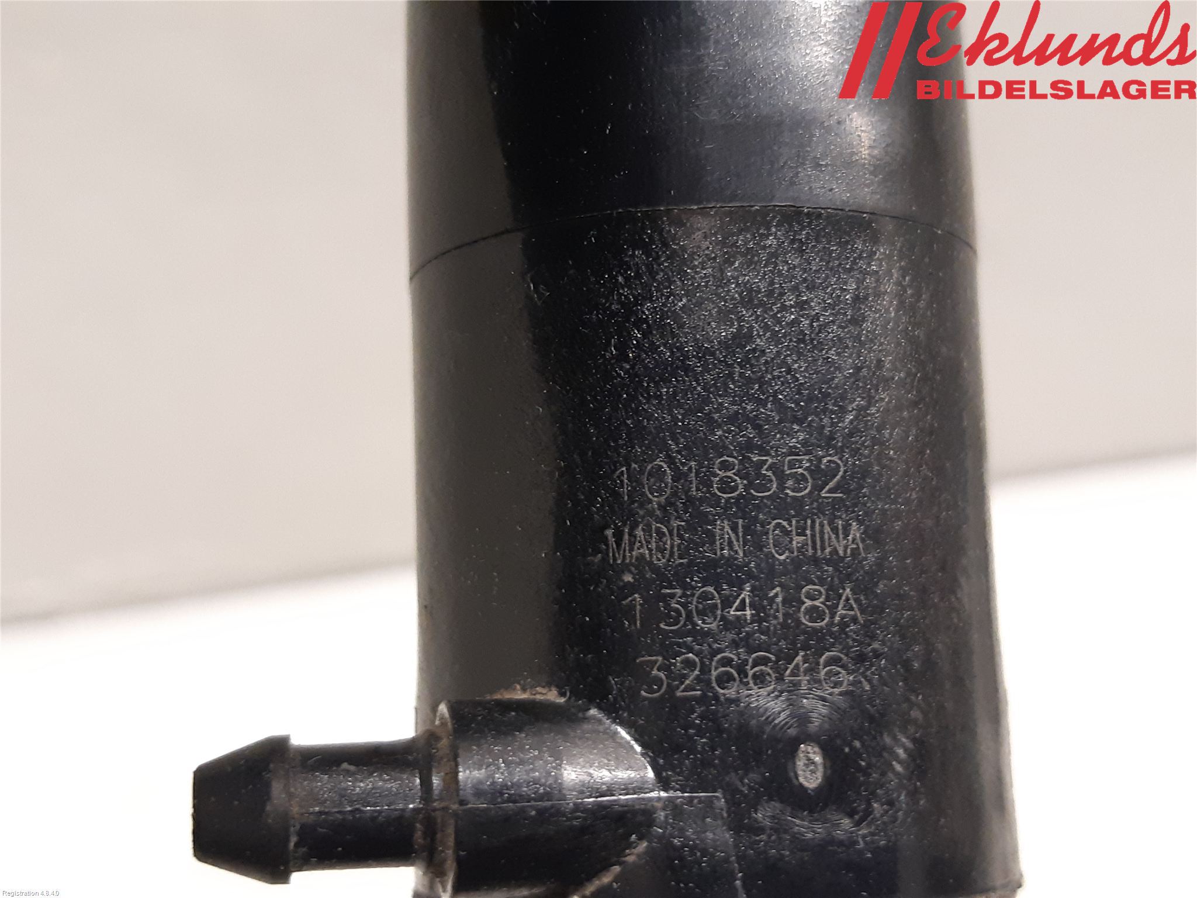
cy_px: 449
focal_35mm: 26
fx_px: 899
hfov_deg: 67.3
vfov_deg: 53.1
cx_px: 598
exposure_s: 1/25
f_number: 1.7
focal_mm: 3.93
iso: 250
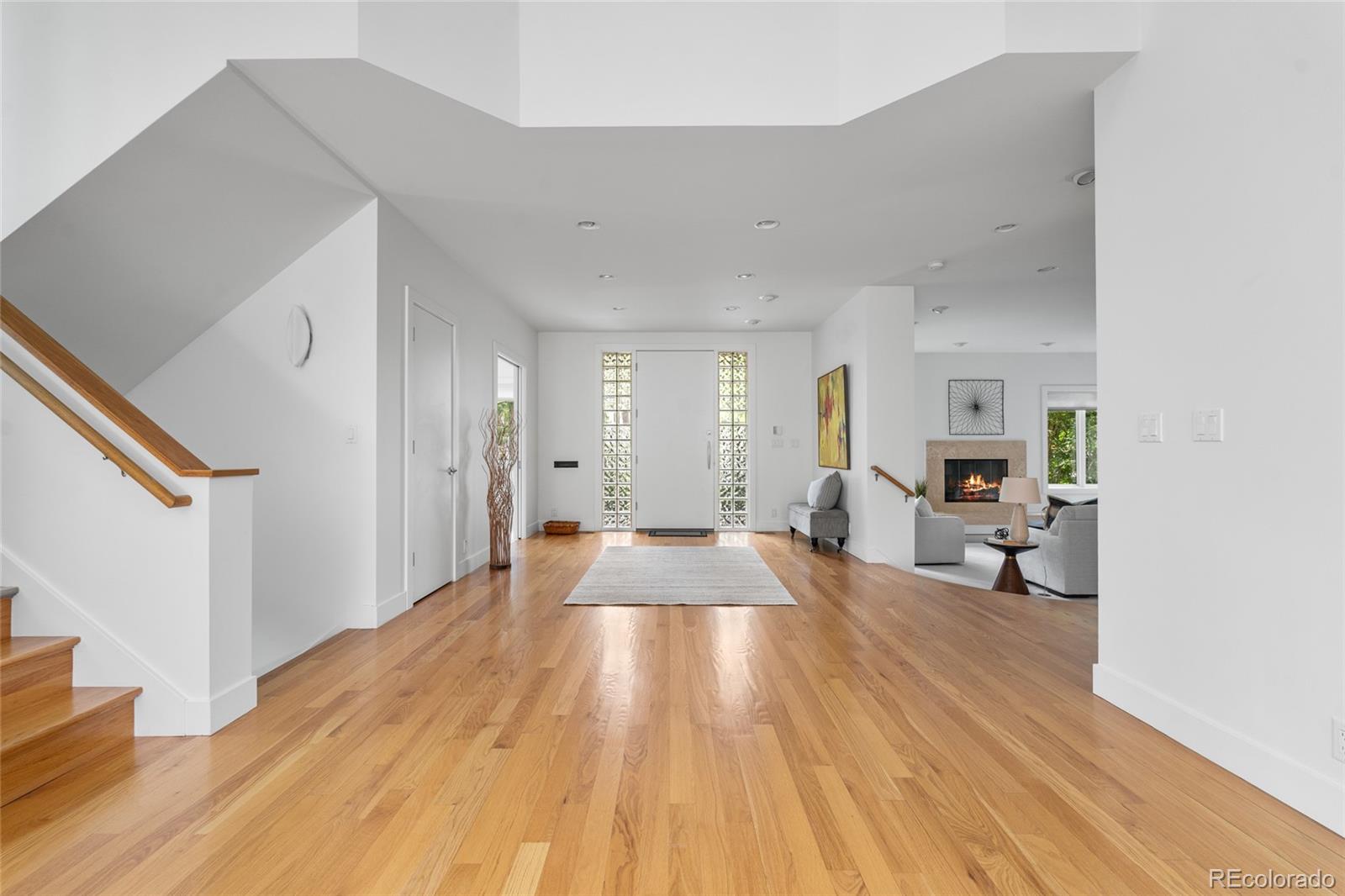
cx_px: 672
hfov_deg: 95.0
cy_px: 448
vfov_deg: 72.0
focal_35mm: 16
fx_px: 616
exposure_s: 1/5
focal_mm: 16.5
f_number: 8
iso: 200
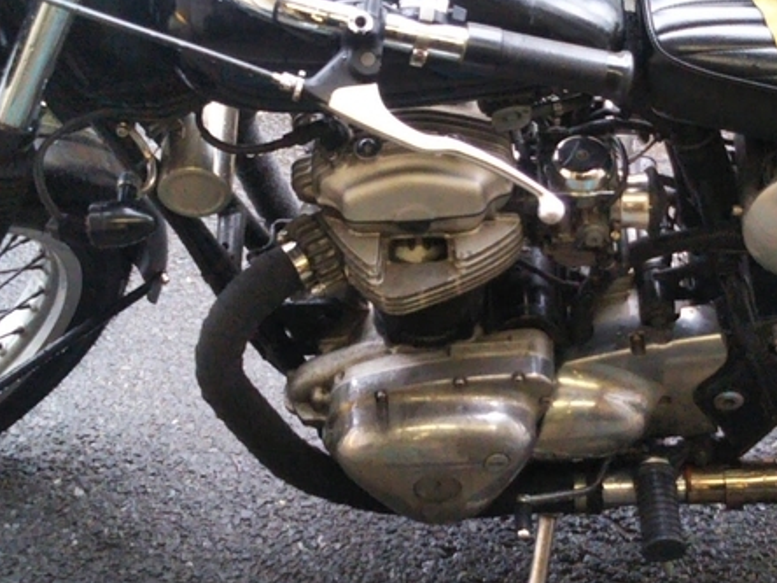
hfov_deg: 24.1
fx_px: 1818
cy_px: 243
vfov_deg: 18.2
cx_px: 492
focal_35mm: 81
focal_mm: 4
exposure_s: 1/47
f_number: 2.2
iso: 167
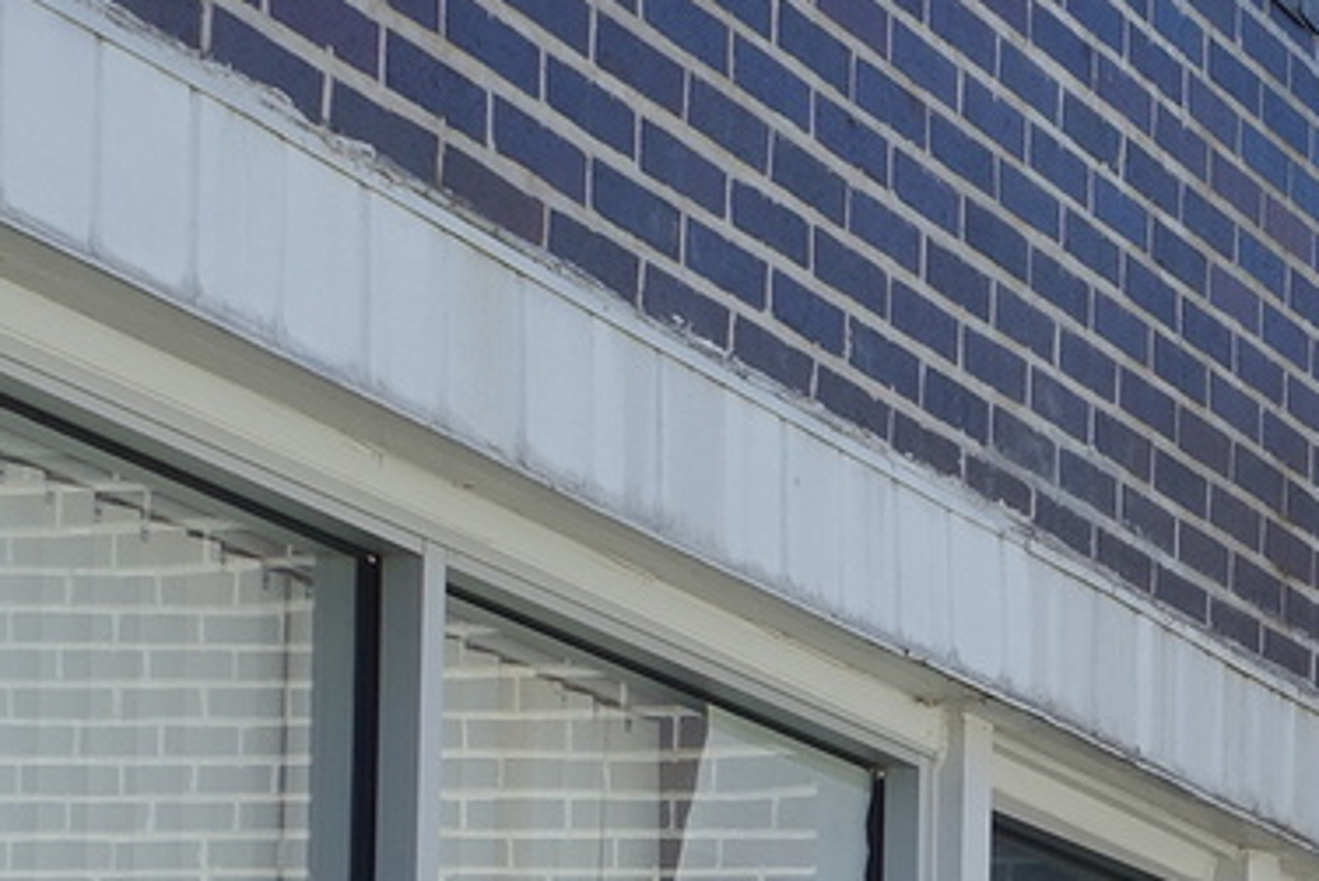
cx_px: 2491
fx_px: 5681
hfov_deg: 12.0
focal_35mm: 155
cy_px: 1569
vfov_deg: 8.5
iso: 125
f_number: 5.6
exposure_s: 1/320
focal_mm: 13.16
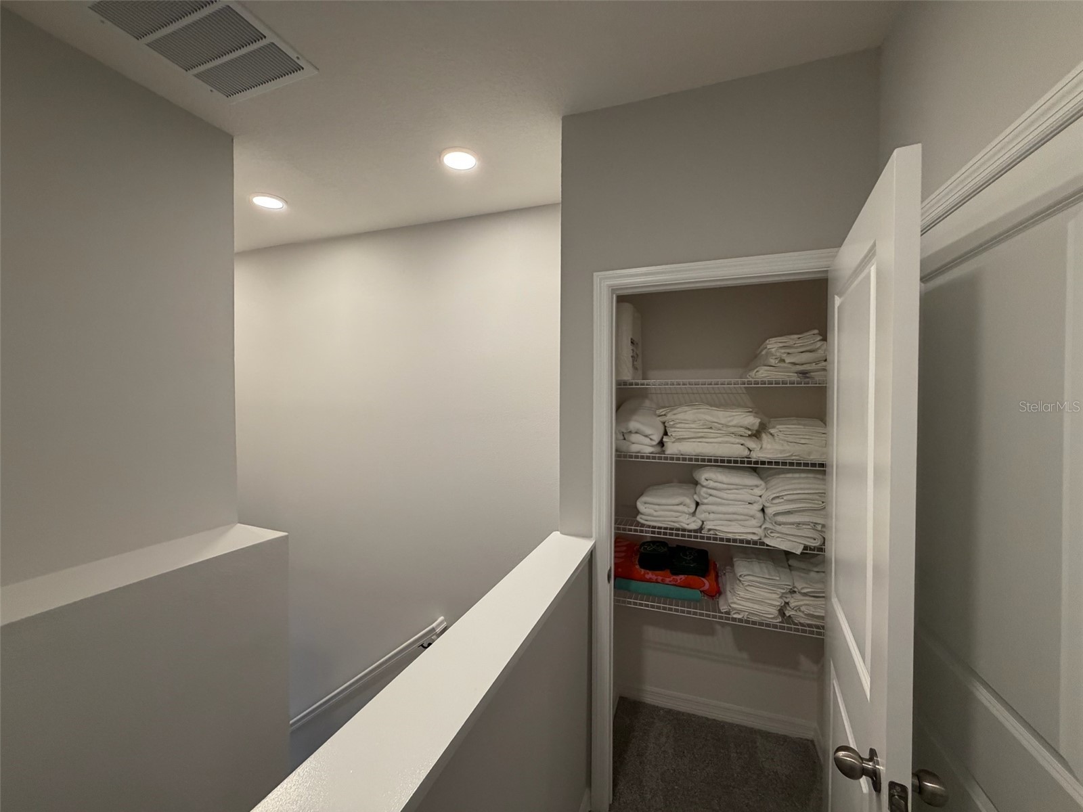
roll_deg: +0.3
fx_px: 438
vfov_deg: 85.7
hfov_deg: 102.1
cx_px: 542
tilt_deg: -0.5
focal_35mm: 14
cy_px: 406
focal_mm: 2.22
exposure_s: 1/120
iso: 320
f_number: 2.2
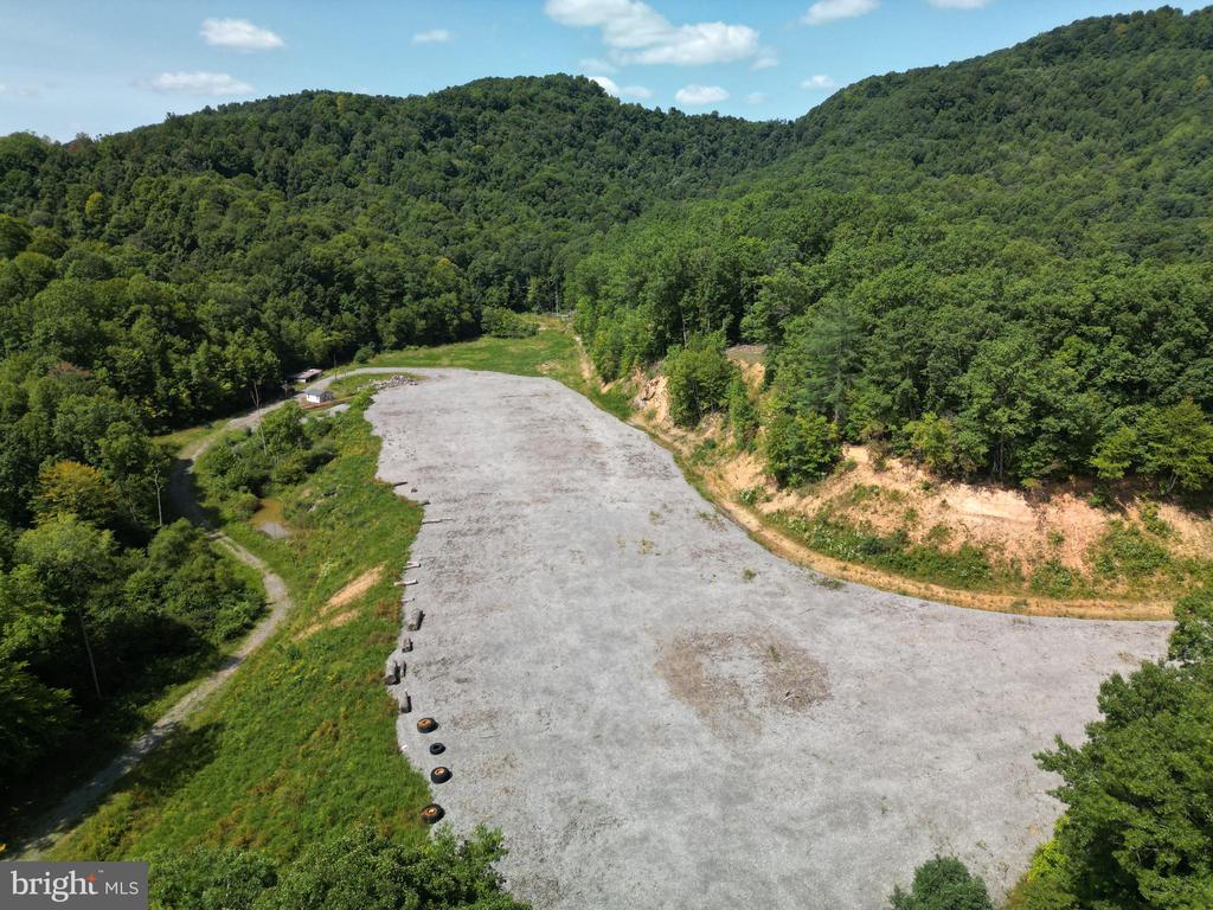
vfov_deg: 56.8
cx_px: 606
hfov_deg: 71.6
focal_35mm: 24
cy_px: 455
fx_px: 841
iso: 100
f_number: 1.7
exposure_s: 1/1000
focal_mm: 6.72
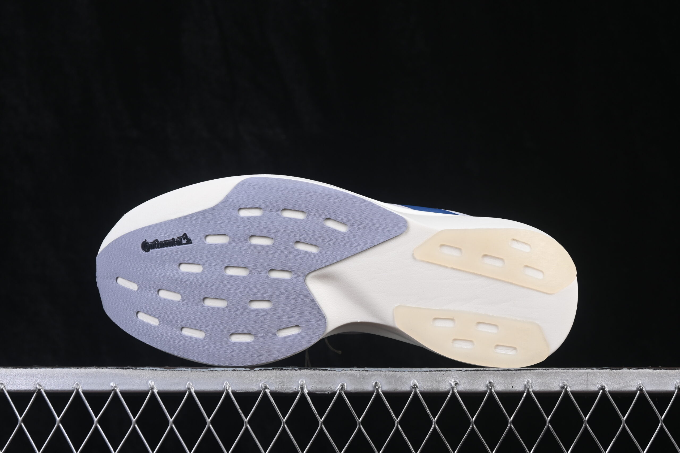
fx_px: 1417
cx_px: 340
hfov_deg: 27.0
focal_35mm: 75
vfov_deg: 18.2
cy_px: 226
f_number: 8
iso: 160
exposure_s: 1/80
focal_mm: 50
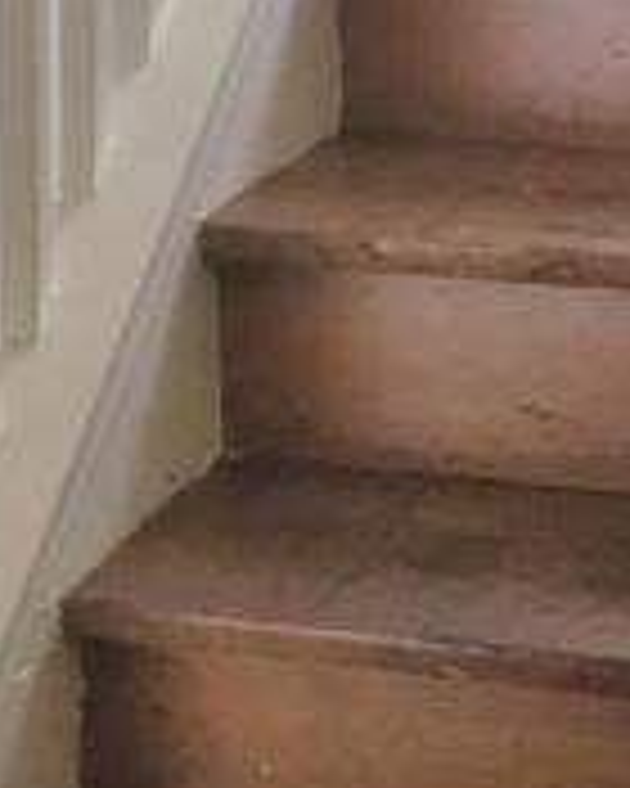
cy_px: -153
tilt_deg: -10.3
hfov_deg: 12.2
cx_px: 711
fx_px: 2890
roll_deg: -2.2
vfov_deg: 15.0
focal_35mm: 124
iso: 50
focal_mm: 4.15
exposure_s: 1/30
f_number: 2.2
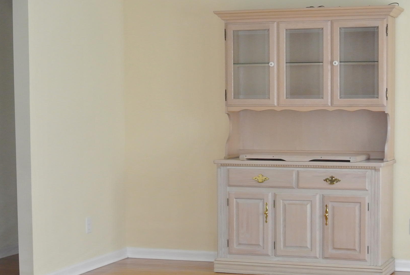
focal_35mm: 87
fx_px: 992
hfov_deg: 23.3
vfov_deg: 15.7
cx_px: 241
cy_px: 207
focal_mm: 17.7
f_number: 4.5
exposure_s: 1/60
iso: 800
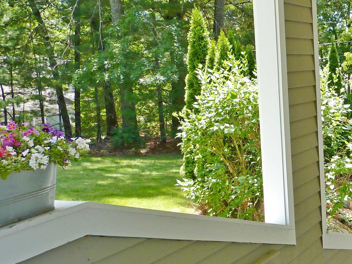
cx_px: 313
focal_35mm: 65
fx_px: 661
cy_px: 142
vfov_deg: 22.6
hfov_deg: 28.7
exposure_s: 1/125
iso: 80
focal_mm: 5
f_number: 4
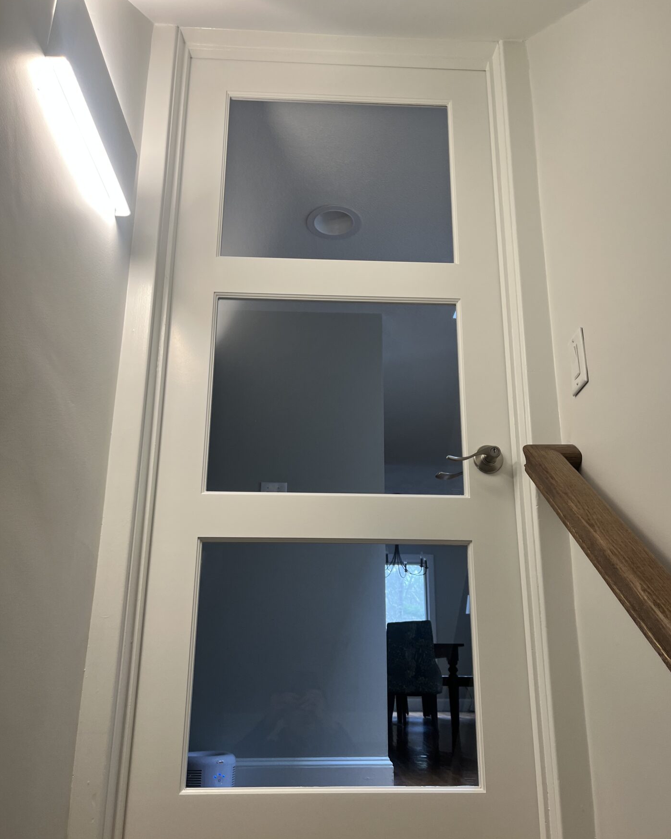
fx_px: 695
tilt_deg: +16.6
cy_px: 457
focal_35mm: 28
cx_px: 346
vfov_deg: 62.1
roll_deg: +0.3
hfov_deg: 51.5
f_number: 1.6
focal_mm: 5.1
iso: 80
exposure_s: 1/120
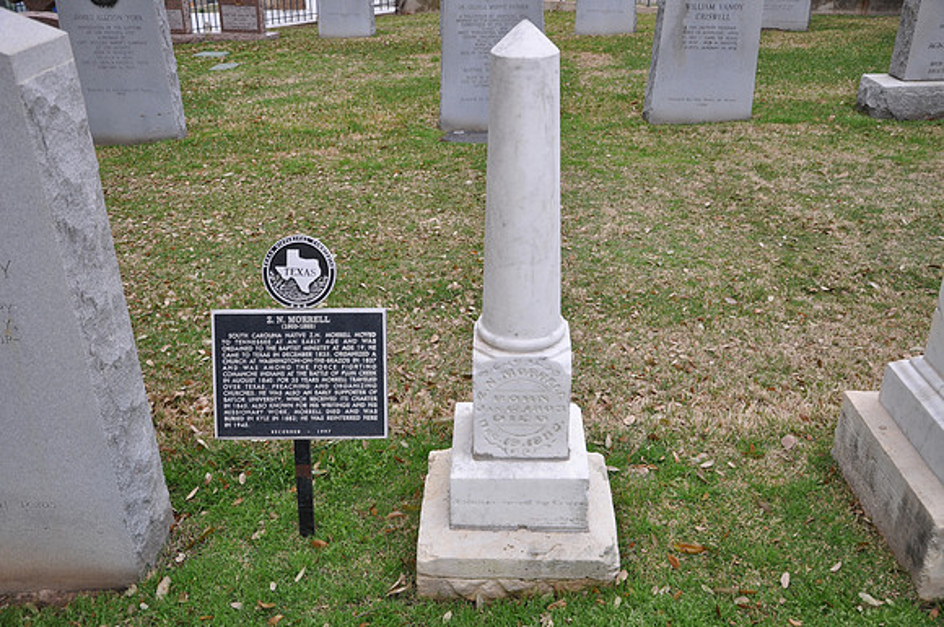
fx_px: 943
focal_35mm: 36
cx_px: 472
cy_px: 314
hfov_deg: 53.2
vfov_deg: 36.8
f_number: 5.6
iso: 250
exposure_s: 1/125
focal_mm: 24
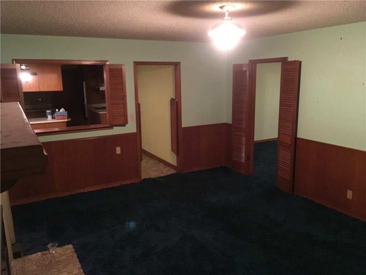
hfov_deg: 61.7
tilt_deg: -9.7
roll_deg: +0.6
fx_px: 307
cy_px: 138
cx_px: 183
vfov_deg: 48.2
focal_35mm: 29
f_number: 2.2
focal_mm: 4.15
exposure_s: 1/15
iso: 400
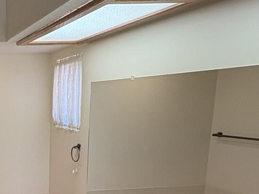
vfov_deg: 26.9
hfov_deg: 32.2
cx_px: -29
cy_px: 180
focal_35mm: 52
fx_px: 389
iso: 100
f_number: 2.2
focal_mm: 2.22
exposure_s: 1/120
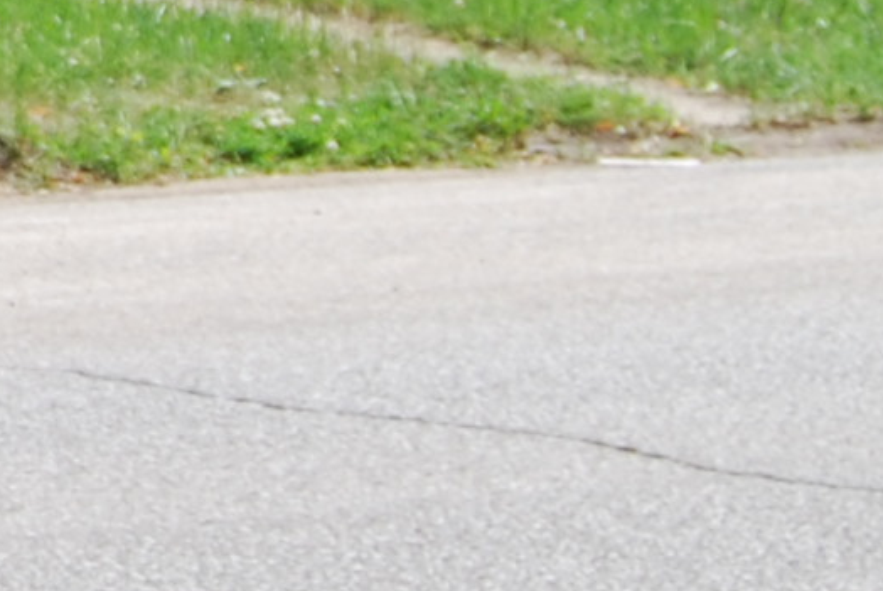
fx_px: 7074
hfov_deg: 6.5
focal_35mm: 288
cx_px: -1709
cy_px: -872
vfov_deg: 4.7
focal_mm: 26
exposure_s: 1/160
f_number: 7.1
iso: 100
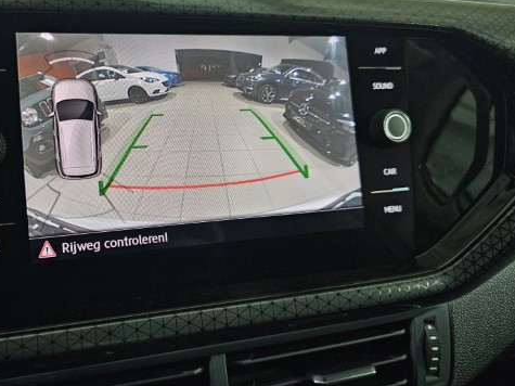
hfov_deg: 57.4
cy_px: 170
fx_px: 461
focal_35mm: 31
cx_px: 184
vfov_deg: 45.3
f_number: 1.7
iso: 800
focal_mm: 6.3
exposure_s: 1/100
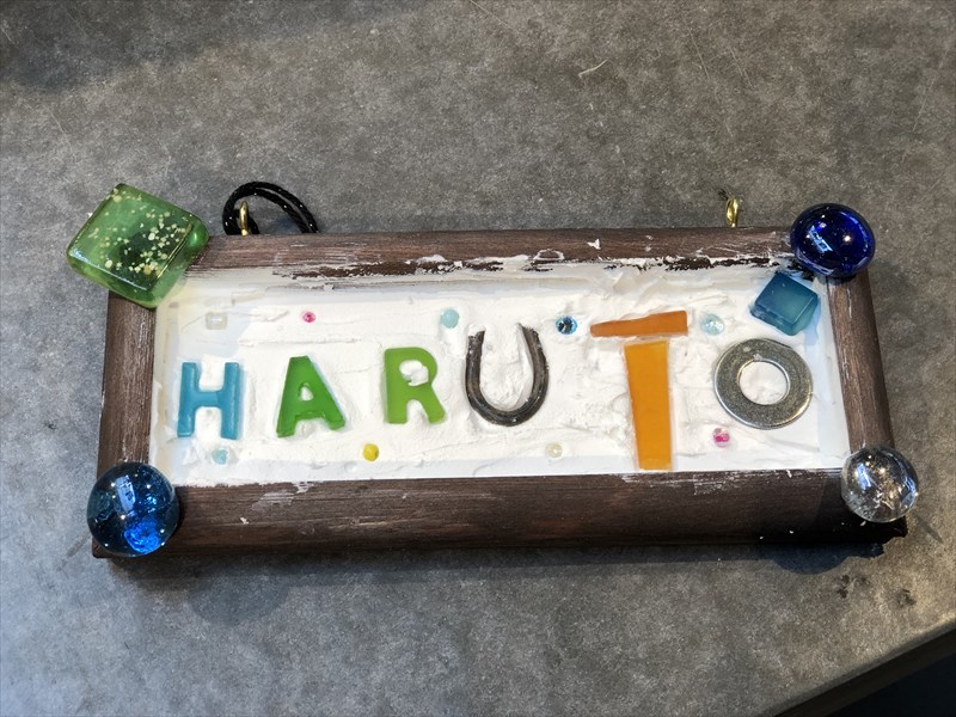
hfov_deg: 33.8
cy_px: 358
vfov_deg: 25.7
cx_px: 478
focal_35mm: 57
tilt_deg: -66.2
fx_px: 1574
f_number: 2.8
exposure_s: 1/40
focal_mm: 6.6
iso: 25
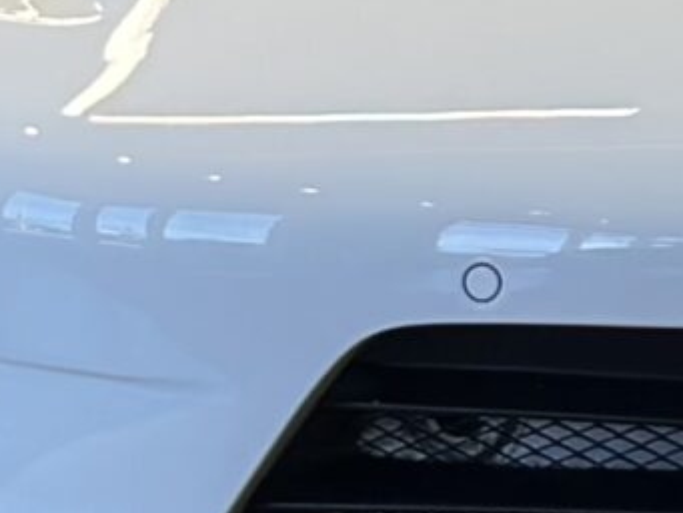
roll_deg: +0.4
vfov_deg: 3.8
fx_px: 7698
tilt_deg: -4.6
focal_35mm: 390
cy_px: -363
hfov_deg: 5.0
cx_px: 1170
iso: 40
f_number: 1.6
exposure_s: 1/100
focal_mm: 5.96
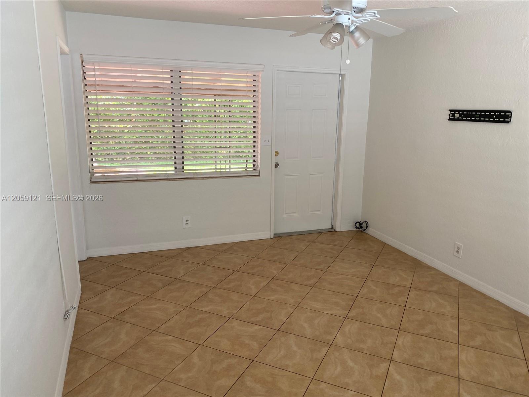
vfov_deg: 53.1
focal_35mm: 26
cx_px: 264
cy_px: 198
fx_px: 397
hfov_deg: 67.3
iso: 80
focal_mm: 4.25
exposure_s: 1/121
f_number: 1.8
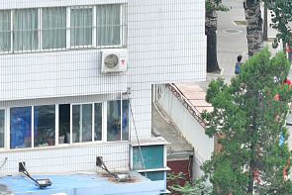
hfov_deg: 4.6
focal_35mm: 447
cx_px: 428
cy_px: 187
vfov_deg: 3.1
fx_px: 3627
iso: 200
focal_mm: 110
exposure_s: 1/400
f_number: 2.8
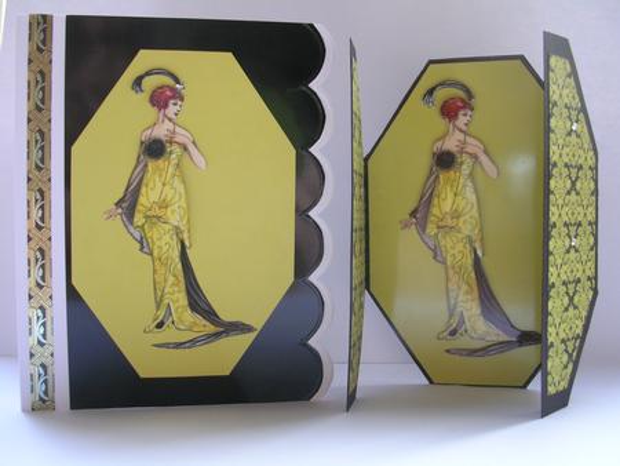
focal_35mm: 38
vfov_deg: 37.8
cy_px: 233
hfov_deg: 49.0
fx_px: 681
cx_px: 310
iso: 88
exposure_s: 1/29.9
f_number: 2.8
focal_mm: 5.8
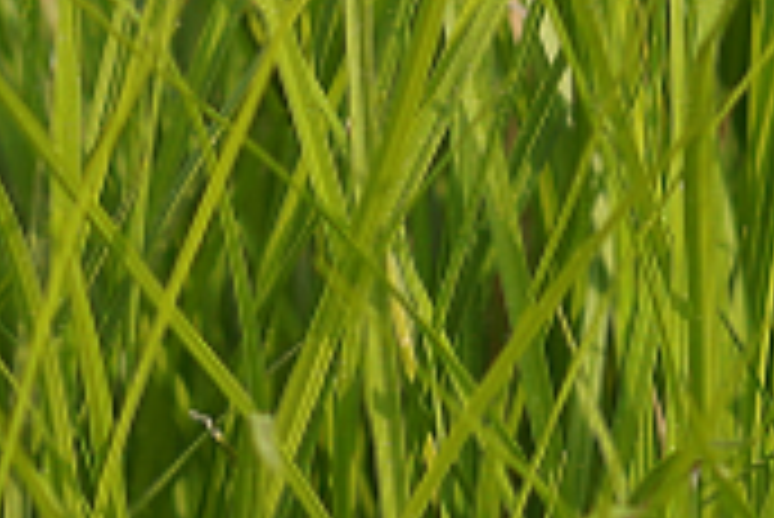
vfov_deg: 1.3
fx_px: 22486
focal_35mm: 1045
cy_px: 631
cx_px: 261
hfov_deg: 2.0
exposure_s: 1/320
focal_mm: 100
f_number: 4
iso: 100
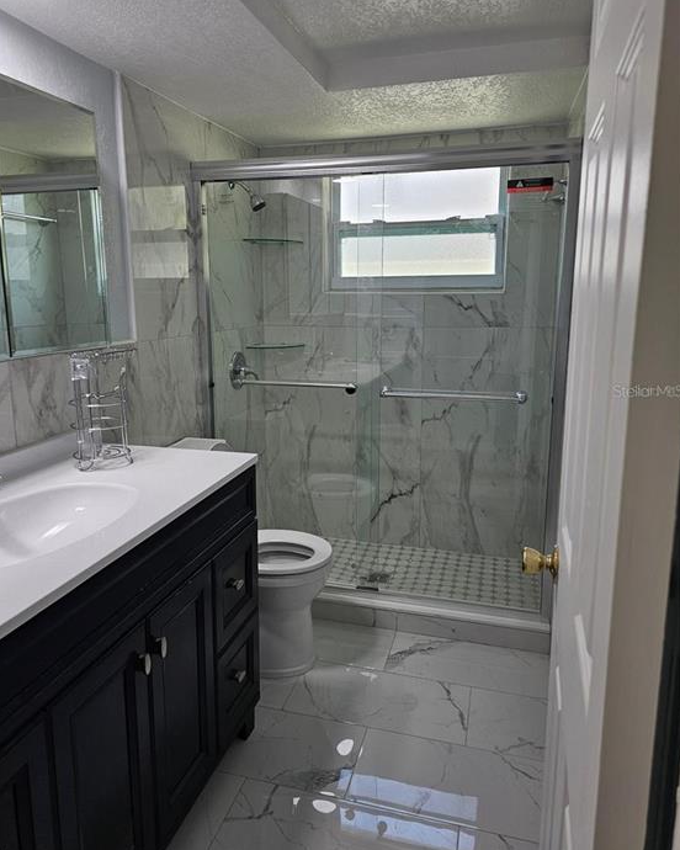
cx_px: 333
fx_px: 629
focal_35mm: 25
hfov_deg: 56.8
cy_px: 391
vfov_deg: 68.0
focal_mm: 6.3
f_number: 1.7
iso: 64
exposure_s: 1/120
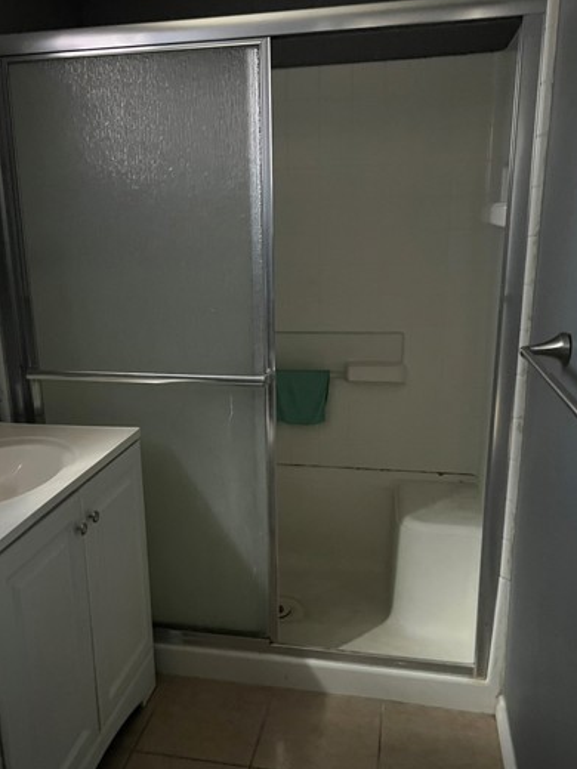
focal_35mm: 32
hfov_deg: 44.1
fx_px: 711
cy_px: 402
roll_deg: +3.0
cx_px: 259
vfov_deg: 56.8
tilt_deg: -13.7
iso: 1000
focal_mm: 5.7
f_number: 1.5
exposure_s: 1/30
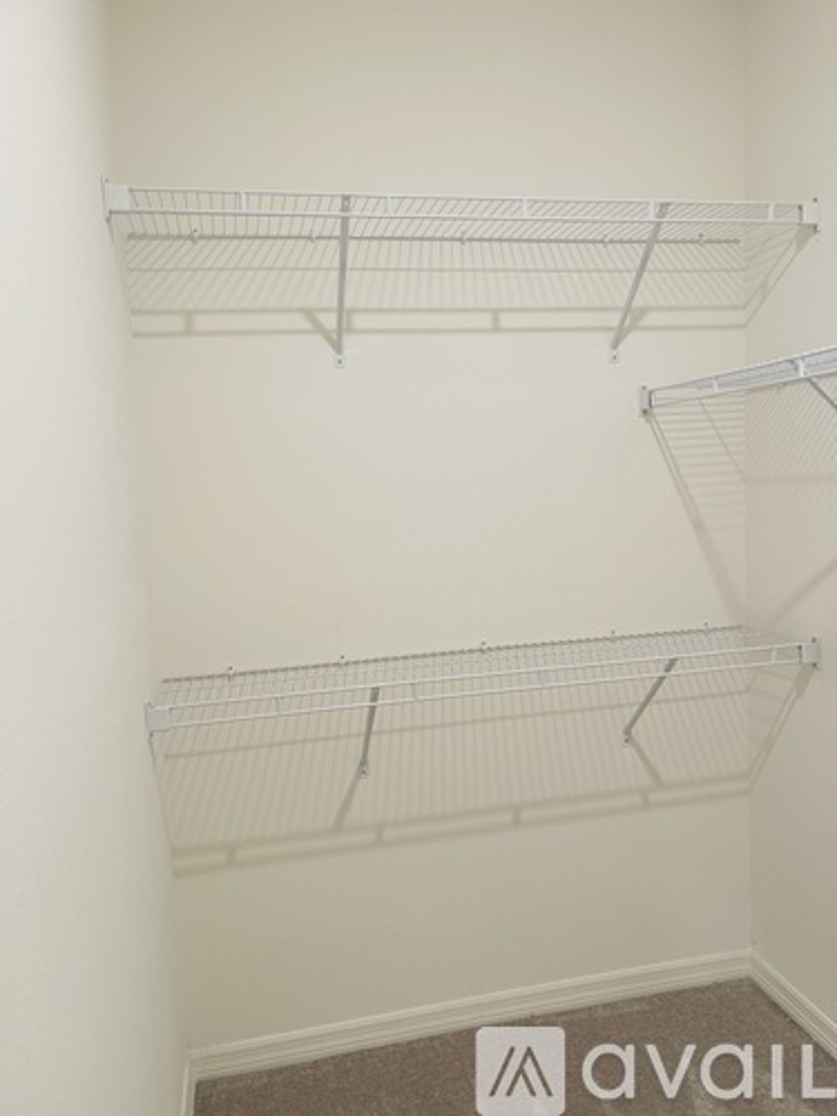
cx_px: 418
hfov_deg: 54.9
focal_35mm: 25
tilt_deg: -3.8
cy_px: 558
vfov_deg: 69.4
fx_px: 806
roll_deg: +3.1
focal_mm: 5.1
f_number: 1.6
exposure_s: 1/120
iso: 125
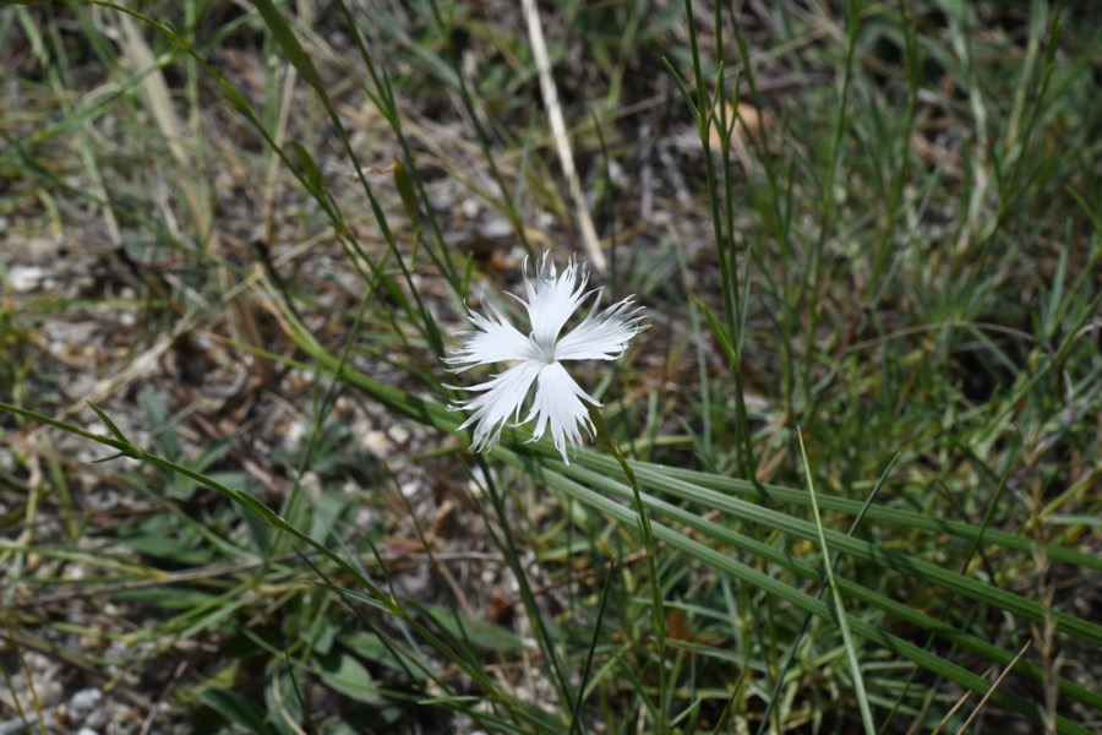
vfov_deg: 18.2
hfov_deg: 27.0
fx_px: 2296
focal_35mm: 75
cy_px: 368
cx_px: 551
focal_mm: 50
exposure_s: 1/800
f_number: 14
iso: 1000
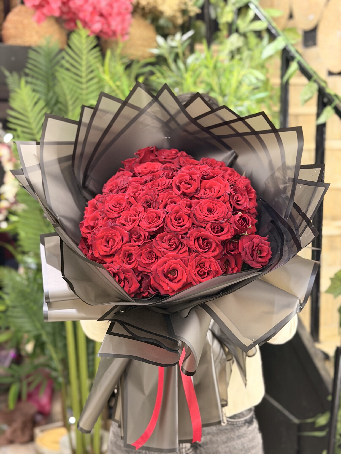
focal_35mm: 48
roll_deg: -0.1
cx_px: 170
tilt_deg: -9.1
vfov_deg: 39.7
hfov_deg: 30.3
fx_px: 630
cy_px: 227
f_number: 1.78
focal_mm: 6.76
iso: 200
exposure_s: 1/33
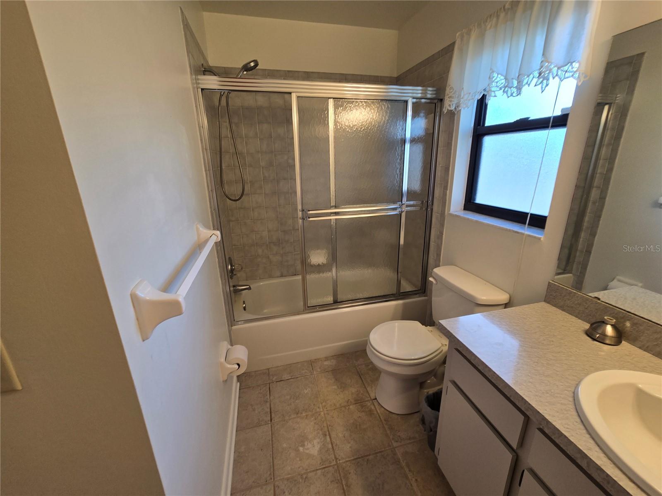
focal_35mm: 13
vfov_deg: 89.9
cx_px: 331
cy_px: 248
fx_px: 249
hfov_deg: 106.2
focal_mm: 2.2
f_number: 2.2
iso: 50
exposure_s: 1/60
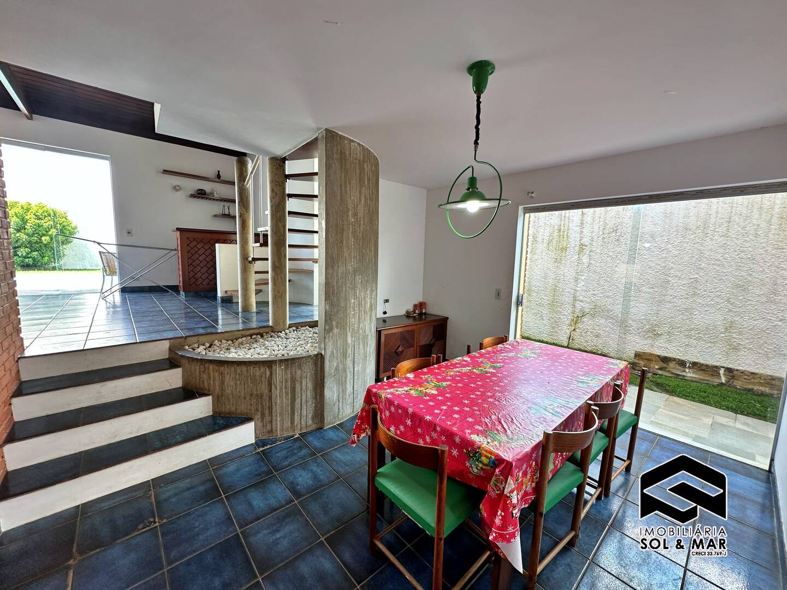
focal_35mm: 14
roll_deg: -2.0
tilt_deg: -6.7
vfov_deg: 85.7
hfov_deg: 102.1
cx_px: 394
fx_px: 318
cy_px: 295
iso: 125
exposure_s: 1/120
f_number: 2.2
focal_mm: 2.22
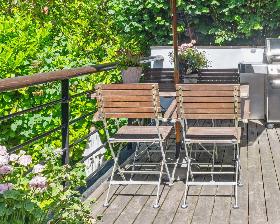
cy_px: 51
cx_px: 234
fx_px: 356
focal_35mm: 43
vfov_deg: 34.0
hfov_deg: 40.7
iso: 160
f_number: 9
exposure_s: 1/40
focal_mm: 18
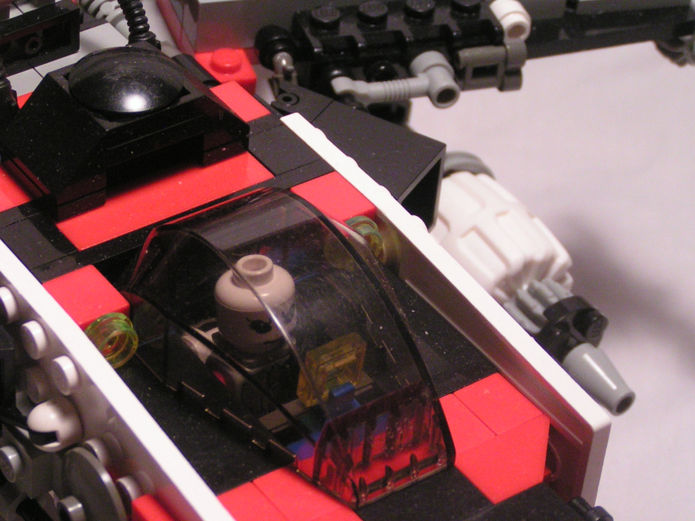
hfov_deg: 17.0
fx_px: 2329
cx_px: 269
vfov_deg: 12.8
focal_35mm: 116
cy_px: 325
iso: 200
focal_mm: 13.9
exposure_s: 1/30
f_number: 3.2
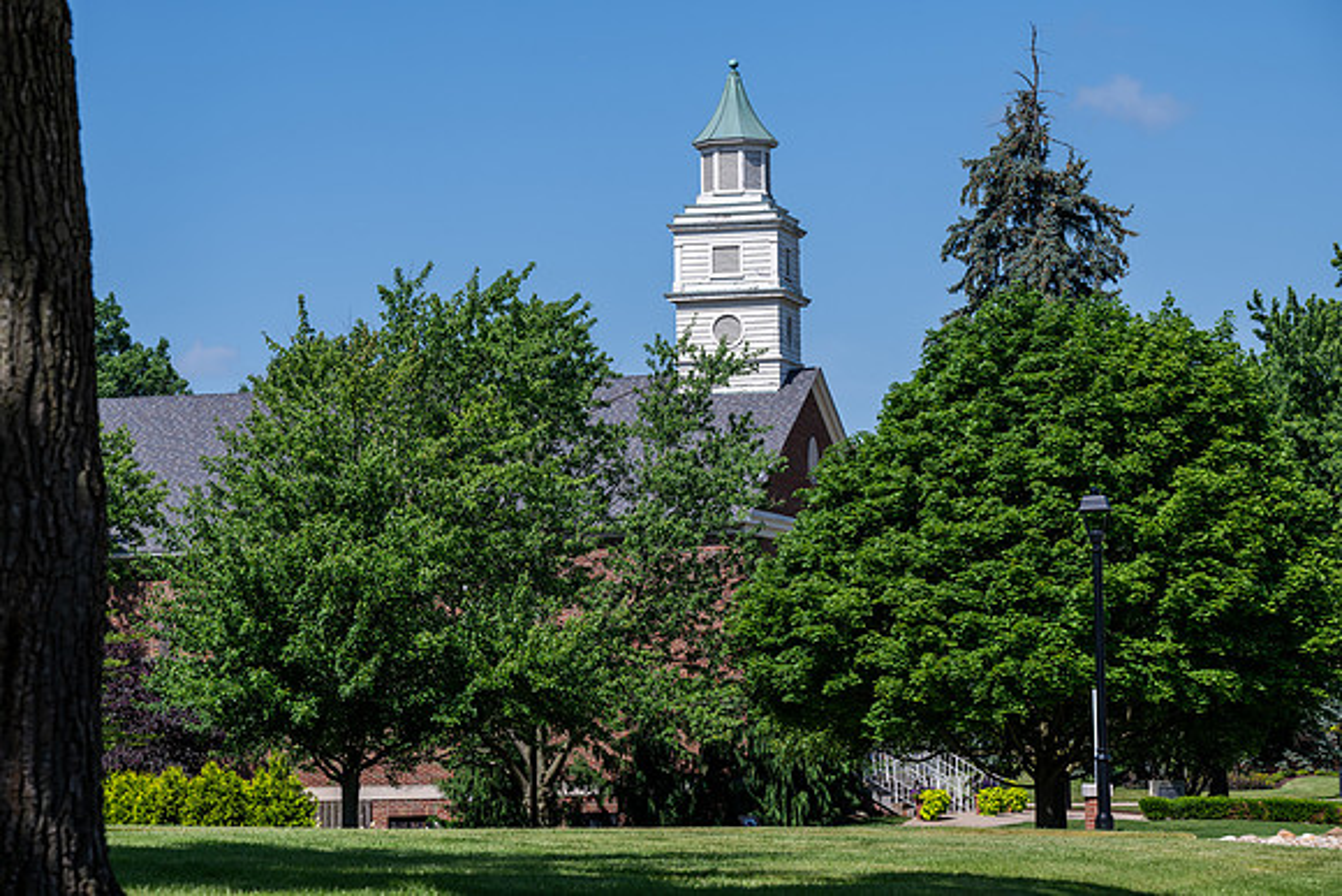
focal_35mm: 110
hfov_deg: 18.6
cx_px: 671
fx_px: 4101
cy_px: 448
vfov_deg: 12.5
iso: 125
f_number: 7.1
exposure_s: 1/400
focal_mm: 110
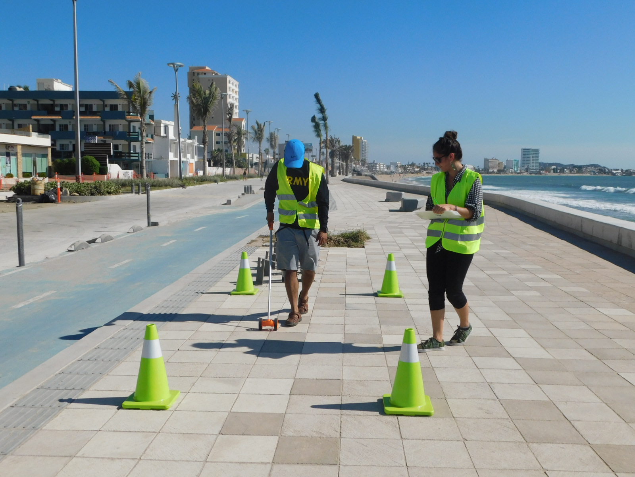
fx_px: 660
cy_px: 238
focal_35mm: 36
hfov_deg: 51.4
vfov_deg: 39.7
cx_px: 318
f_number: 7
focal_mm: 6.3
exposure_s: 1/800
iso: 125
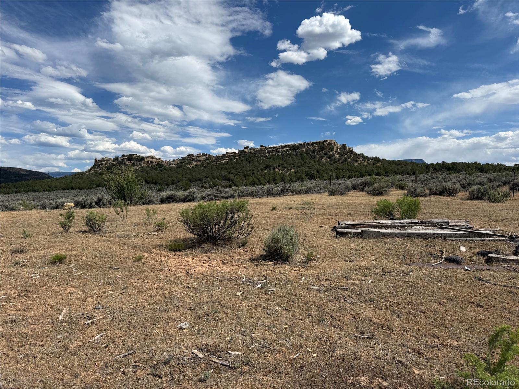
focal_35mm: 24
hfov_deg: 71.6
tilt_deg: -0.2
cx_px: 260
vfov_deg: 56.8
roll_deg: +0.3
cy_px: 194
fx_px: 360
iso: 80
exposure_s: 1/8130
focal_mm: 6.76
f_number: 1.78
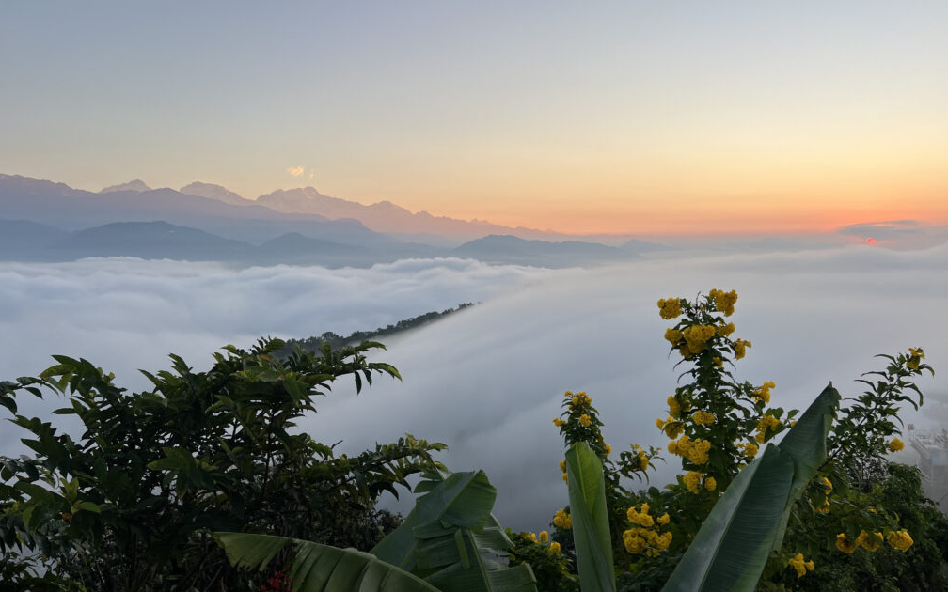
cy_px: 323
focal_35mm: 28
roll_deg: +1.1
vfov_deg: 44.5
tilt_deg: -5.9
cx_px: 470
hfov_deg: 66.5
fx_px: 723
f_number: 1.5
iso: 50
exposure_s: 1/639
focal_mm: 5.7
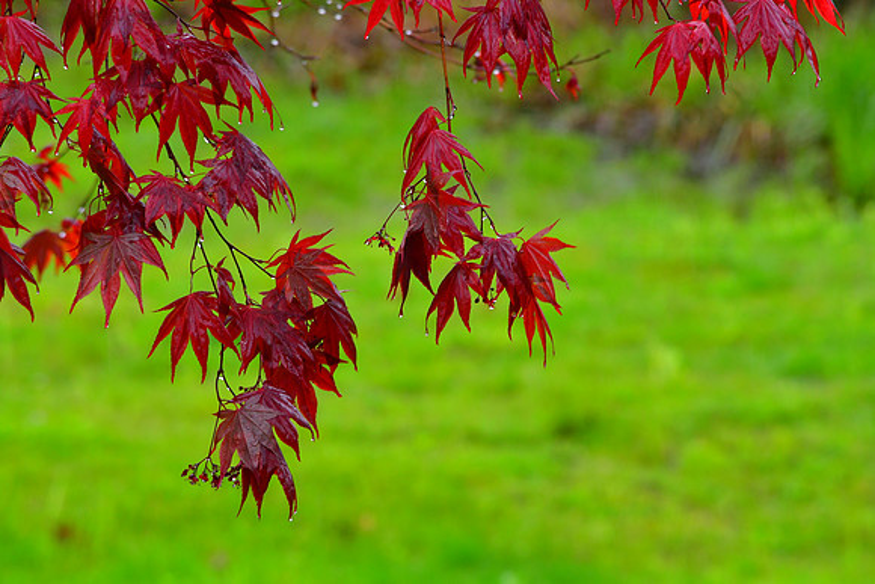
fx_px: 10940
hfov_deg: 4.6
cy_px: 292
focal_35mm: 450
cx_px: 438
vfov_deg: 3.1
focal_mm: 300
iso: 1000
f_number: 14
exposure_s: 1/100
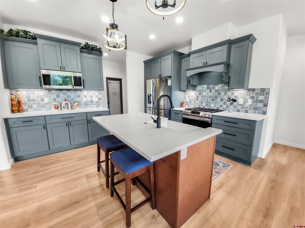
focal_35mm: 13
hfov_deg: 106.2
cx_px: 152
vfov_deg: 89.9
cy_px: 114
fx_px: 115
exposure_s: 1/60
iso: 136
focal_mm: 1.74
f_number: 2.2
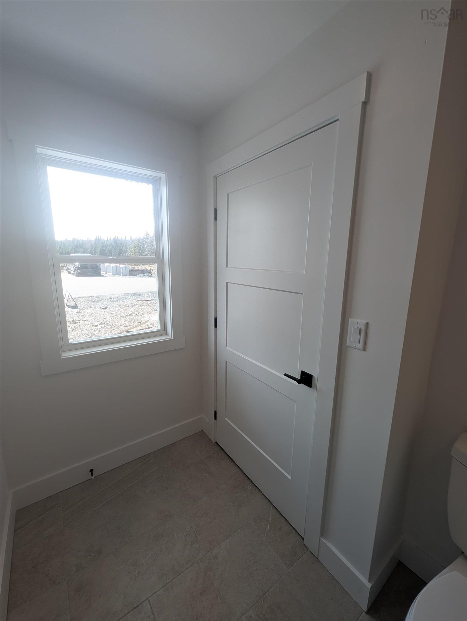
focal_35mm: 13
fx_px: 233
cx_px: 234
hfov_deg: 90.0
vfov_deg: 106.1
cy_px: 310
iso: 40
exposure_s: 1/181
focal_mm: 1.95
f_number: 2.2
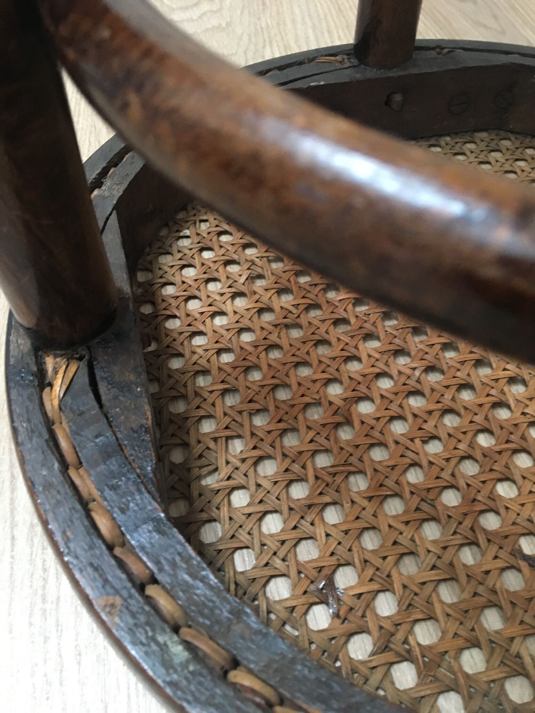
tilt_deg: -50.1
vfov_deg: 61.7
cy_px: 356
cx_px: 268
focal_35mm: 29
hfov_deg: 48.2
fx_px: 598
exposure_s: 1/20
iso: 200
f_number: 2.2
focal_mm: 4.15
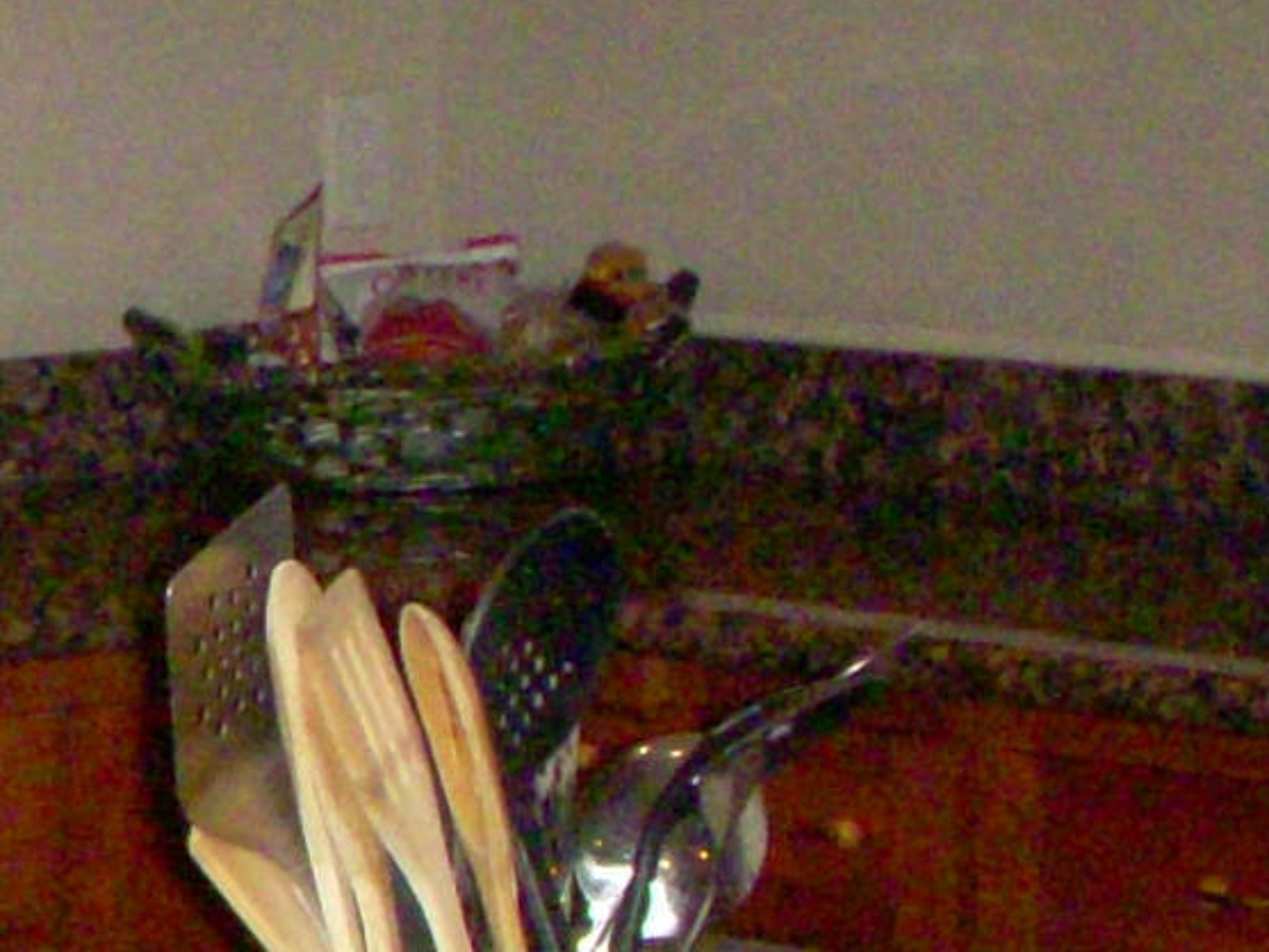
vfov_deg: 8.2
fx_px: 6673
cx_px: -735
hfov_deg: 10.4
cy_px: 569
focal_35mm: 182
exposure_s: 1/250
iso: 800
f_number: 3.3
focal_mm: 6.3
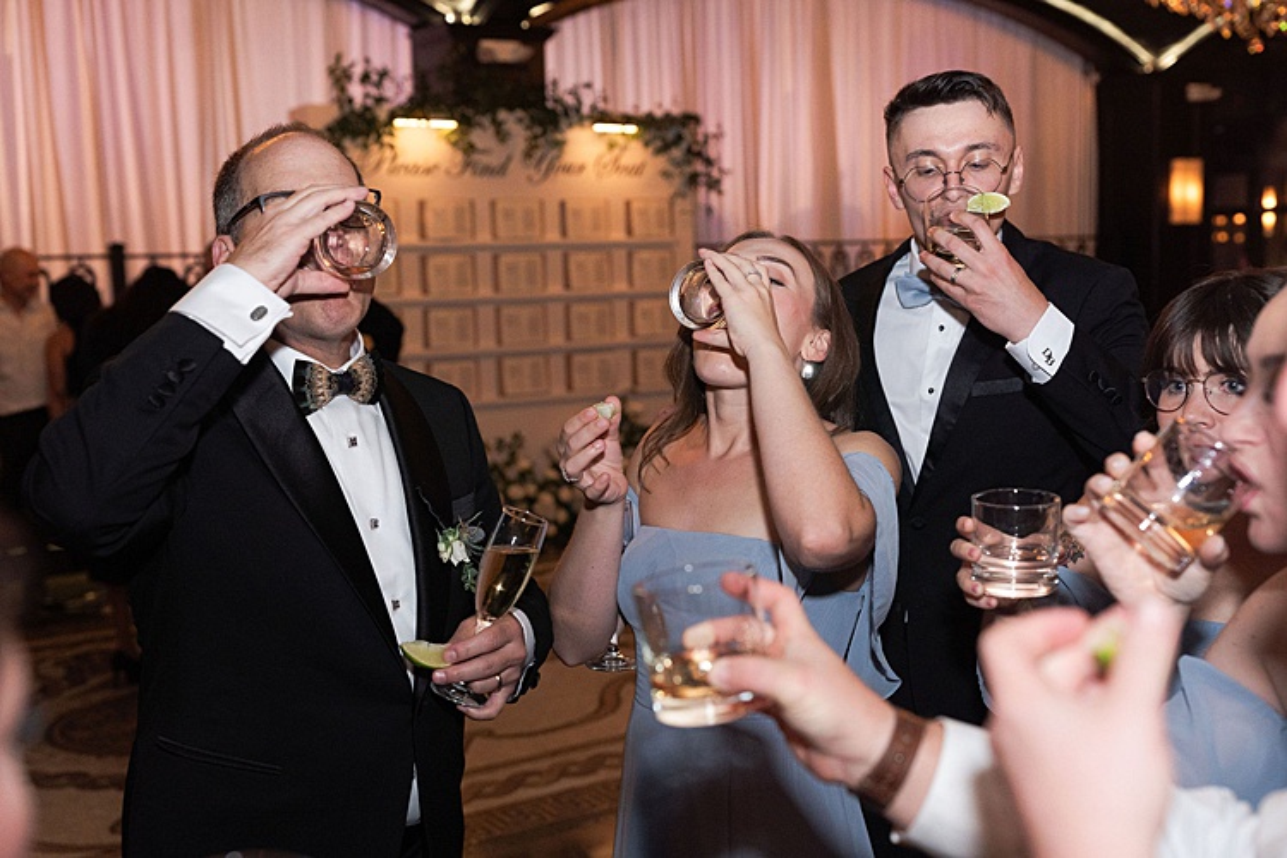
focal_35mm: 41
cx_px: 644
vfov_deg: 32.7
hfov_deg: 47.5
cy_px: 429
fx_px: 1463
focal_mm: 39
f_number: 3.2
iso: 1600
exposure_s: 1/250
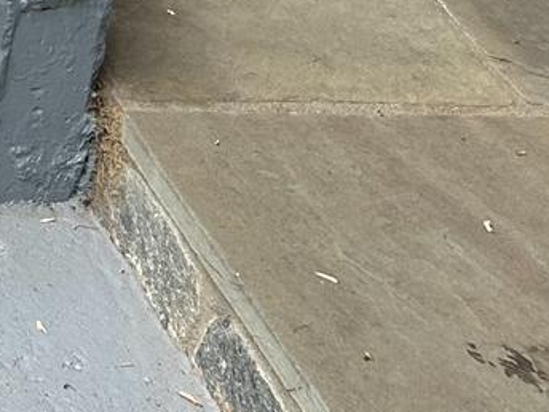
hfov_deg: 10.8
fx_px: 2458
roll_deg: -2.1
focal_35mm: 155
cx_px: -764
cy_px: -471
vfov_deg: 8.9
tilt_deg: -19.1
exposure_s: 1/493
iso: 50
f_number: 1.5
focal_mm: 5.7
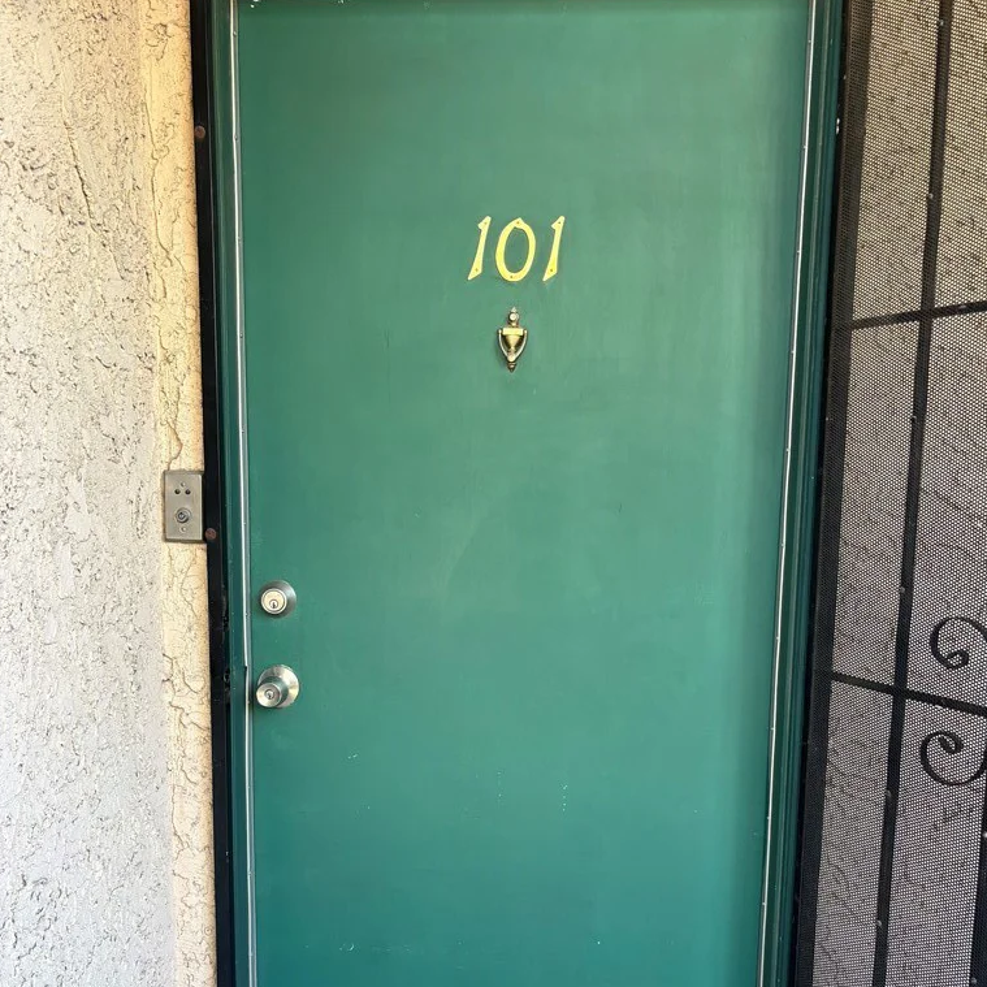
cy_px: 590
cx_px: 495
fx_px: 1000
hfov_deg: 52.5
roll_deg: -1.2
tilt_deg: -7.2
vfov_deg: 52.2
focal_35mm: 31
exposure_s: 1/121
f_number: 1.6
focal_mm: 5.96
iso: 80
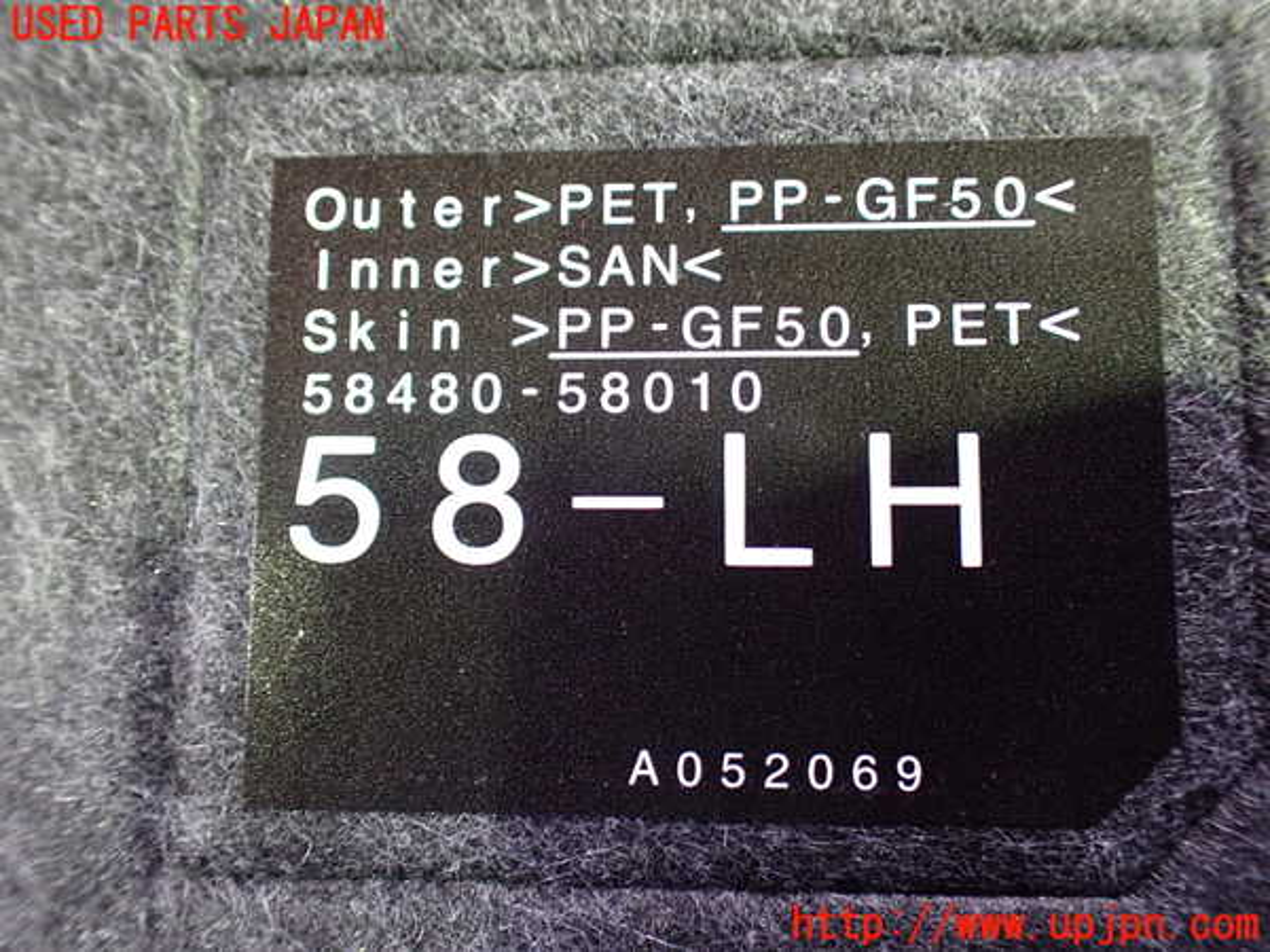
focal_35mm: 30
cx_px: 635
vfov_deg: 46.8
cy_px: 476
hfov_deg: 60.0
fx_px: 1101
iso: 1000
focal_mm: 5.4
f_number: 2.3
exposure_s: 1/30
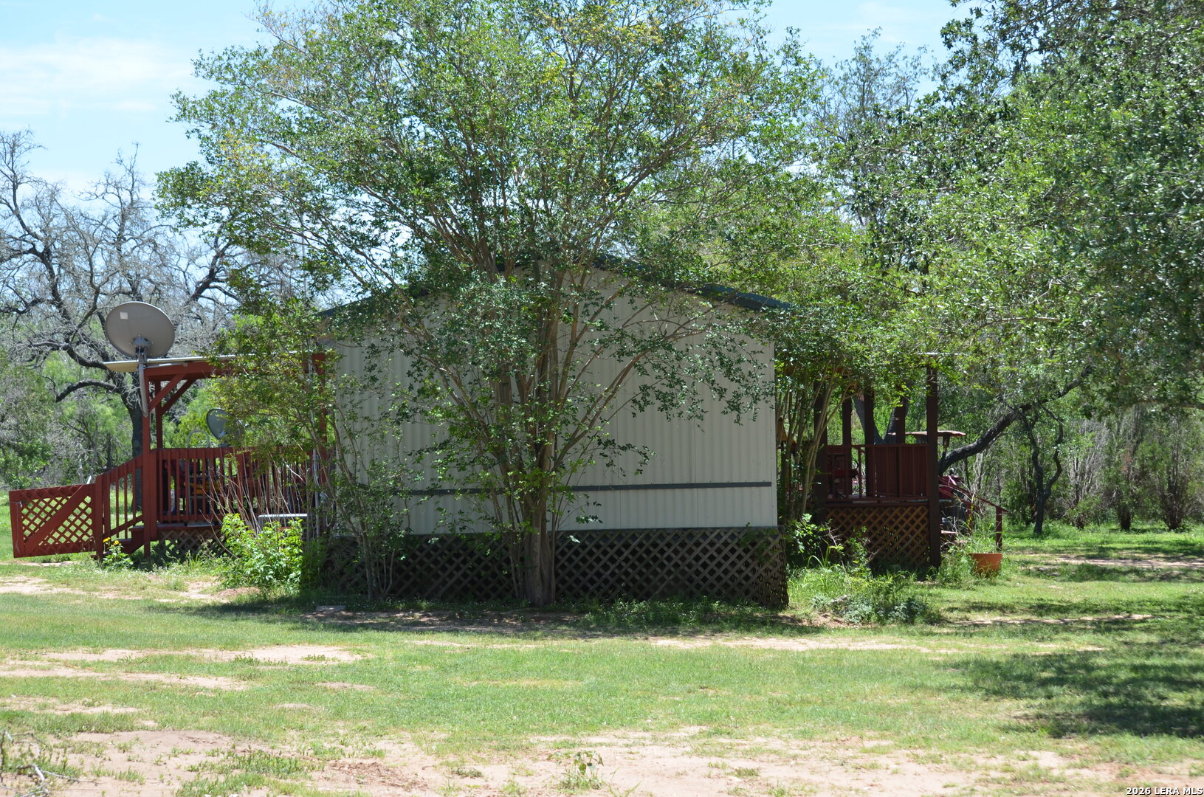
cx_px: 602
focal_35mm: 82
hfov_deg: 24.7
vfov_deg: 16.5
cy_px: 398
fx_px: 2753
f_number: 7.1
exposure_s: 1/200
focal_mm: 55
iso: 125
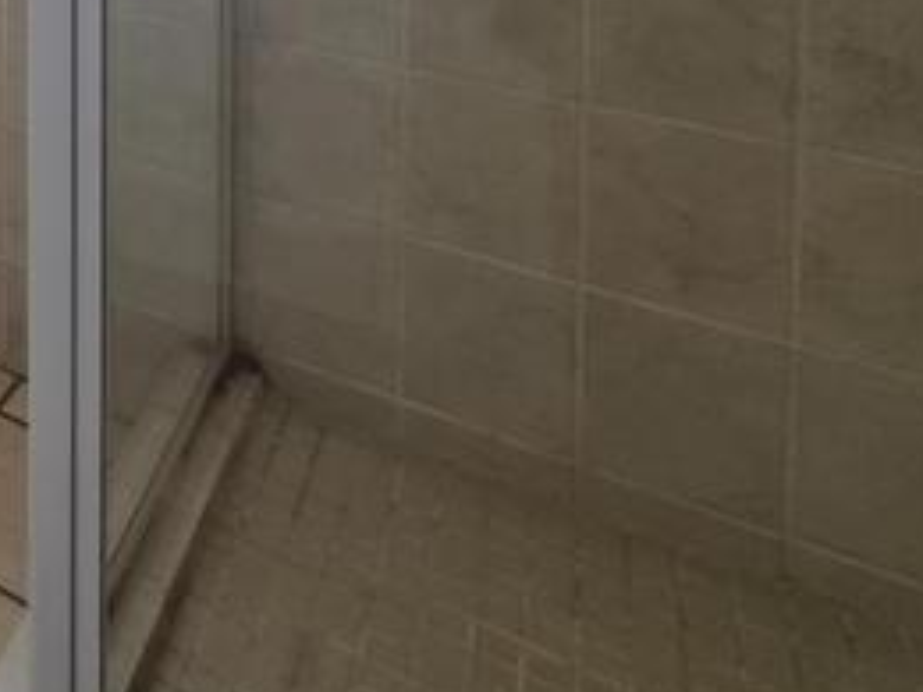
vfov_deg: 27.3
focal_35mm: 40
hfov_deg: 31.6
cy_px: -298
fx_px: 1067
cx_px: -362
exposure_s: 1/50
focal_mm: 1.7
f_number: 2.2
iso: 50
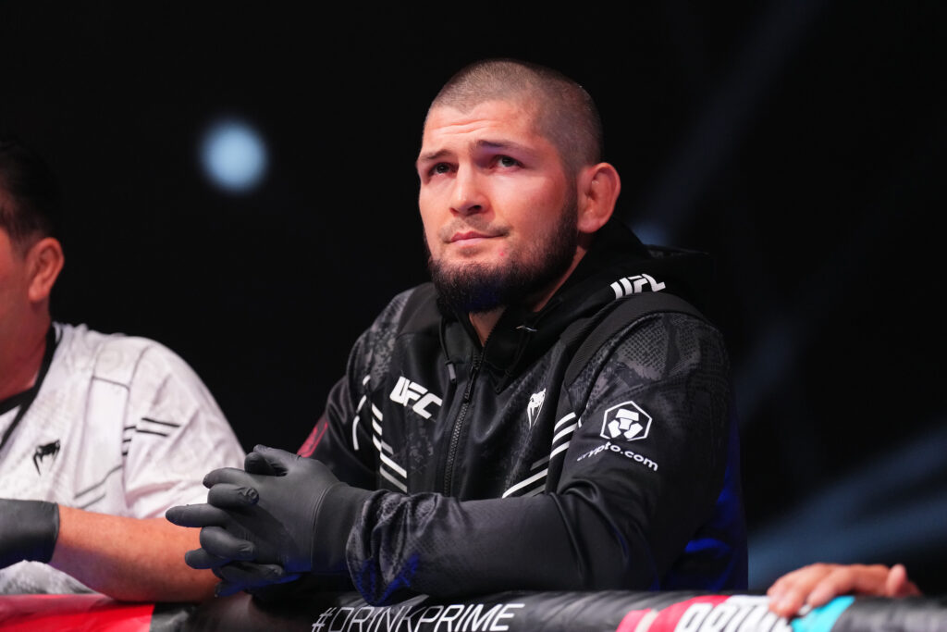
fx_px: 4341
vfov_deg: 8.3
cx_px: 474
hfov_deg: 12.5
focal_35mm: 165
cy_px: 316
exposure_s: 1/1250
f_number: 3.2
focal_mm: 165
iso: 3200
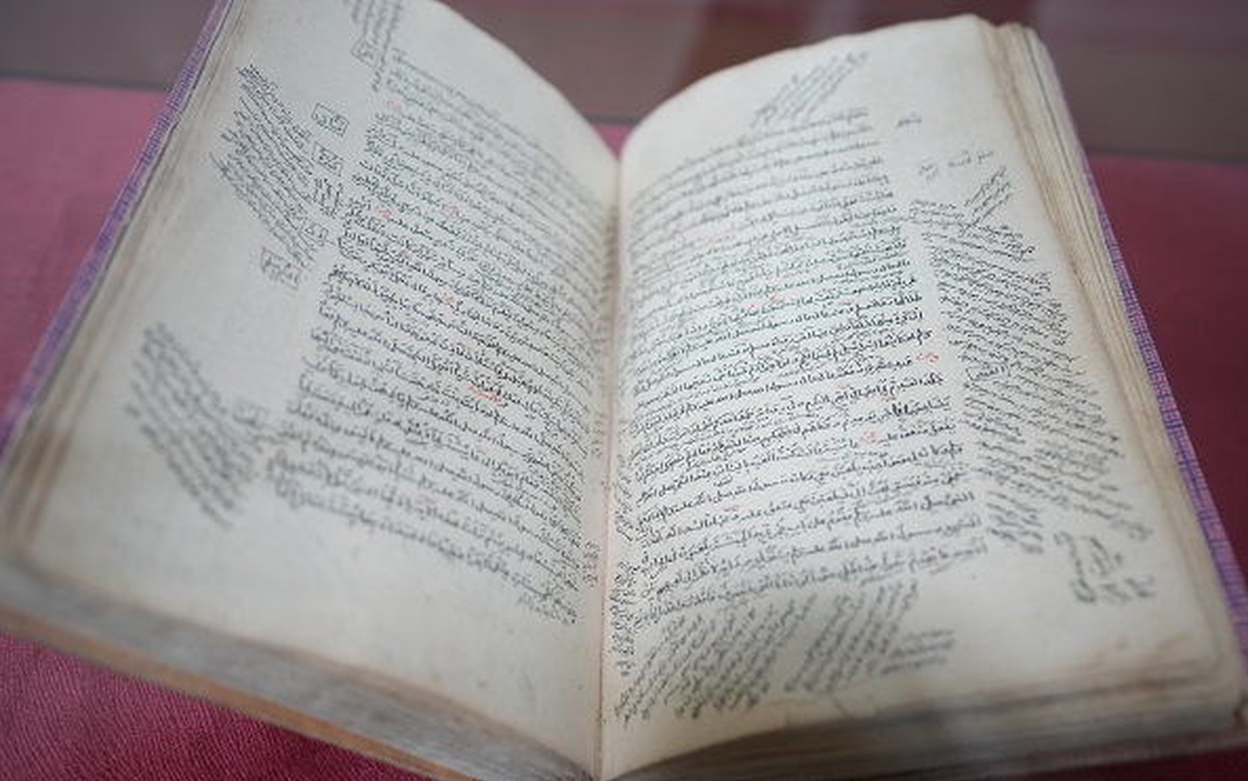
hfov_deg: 58.1
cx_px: 627
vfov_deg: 38.3
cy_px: 387
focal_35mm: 33
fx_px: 1123
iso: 800
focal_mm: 32
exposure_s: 1/60
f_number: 2.8
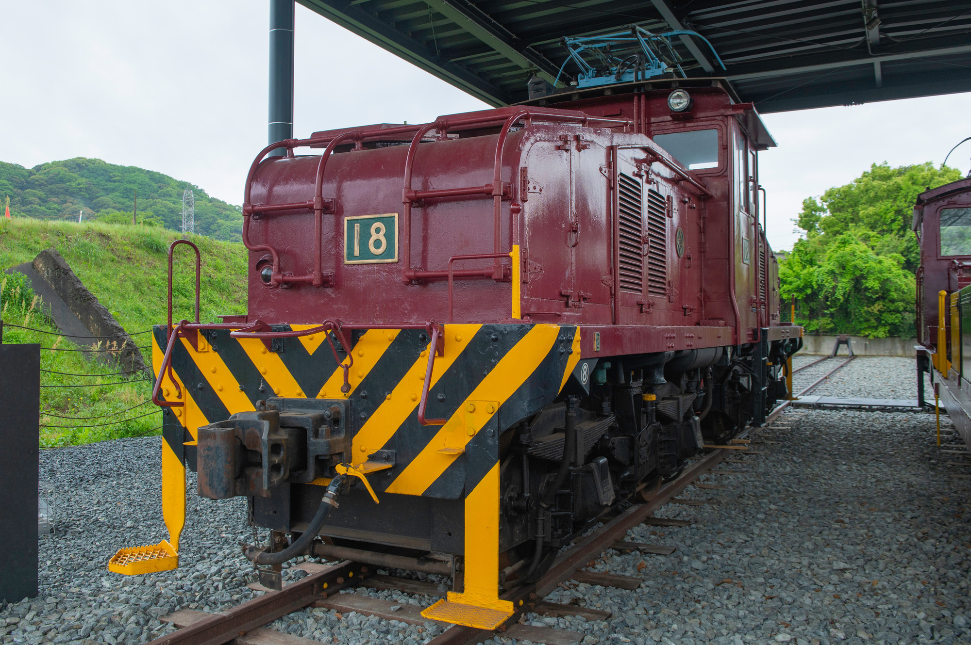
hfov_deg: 63.7
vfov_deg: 44.9
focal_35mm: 29
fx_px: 782
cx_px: 486
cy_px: 322
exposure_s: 1/100
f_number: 6.3
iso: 320
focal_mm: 29
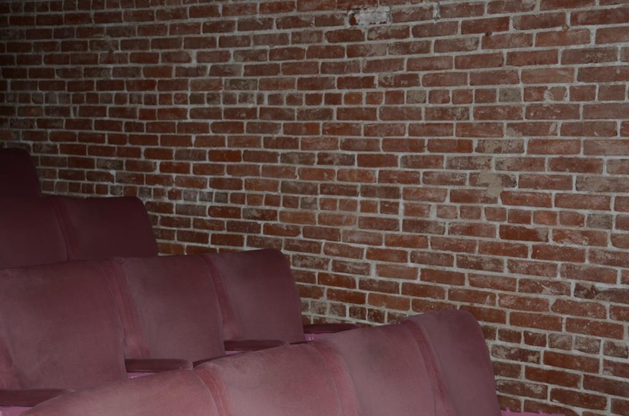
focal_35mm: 52
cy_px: 208
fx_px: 915
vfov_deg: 25.6
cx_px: 314
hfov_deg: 37.9
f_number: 4.2
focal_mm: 35
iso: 100
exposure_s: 1/60
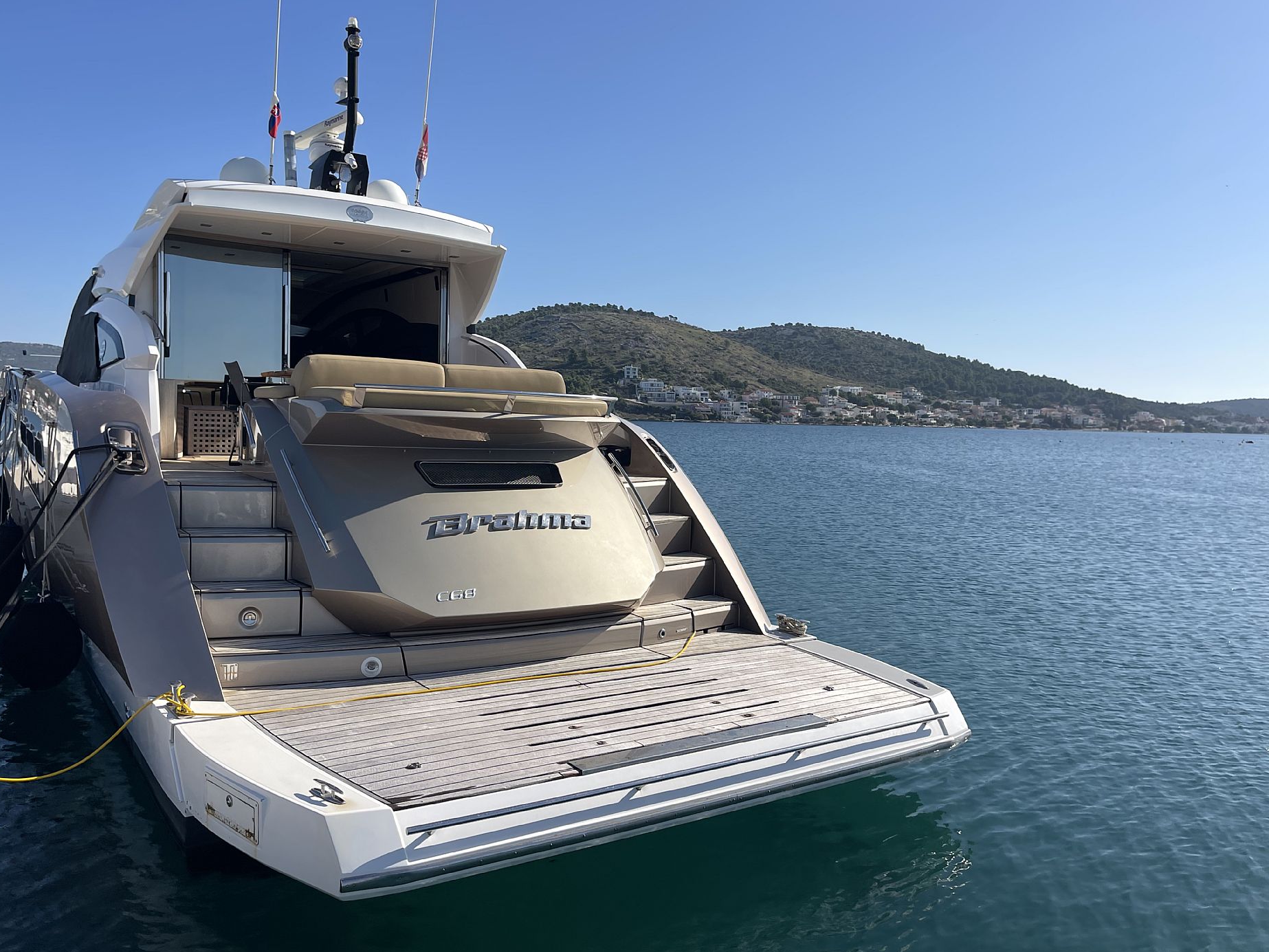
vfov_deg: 53.1
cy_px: 461
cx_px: 621
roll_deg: -1.5
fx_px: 953
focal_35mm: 26
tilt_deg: -3.2
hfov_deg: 67.3
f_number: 1.6
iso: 32
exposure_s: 1/6993
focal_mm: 5.1
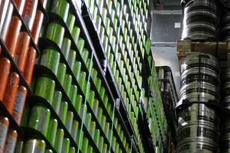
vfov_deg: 16.9
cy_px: 211
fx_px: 479
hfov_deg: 25.7
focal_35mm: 75
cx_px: 226
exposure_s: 1/200
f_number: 2.8
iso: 2000
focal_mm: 26
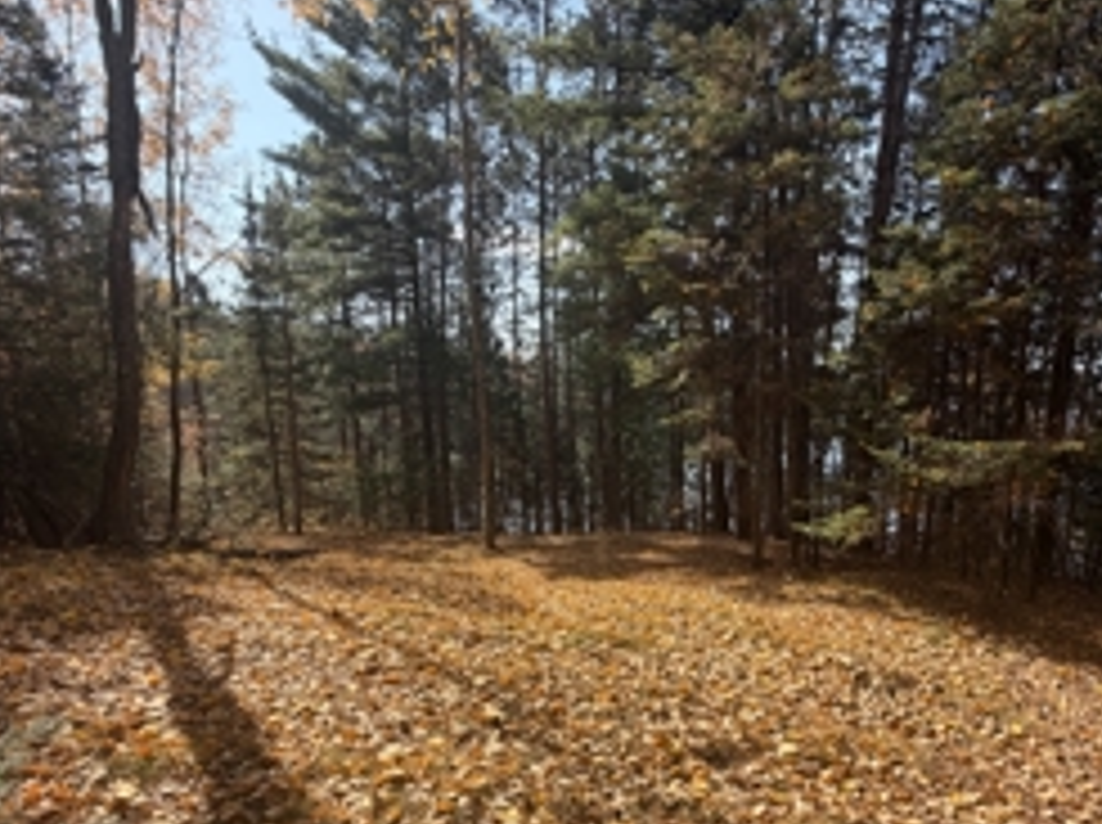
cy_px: 502
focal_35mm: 21
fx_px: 668
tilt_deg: -10.0
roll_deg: -1.7
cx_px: 659
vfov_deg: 62.6
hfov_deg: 78.2
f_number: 2.2
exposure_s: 1/613
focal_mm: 2.22
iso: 40
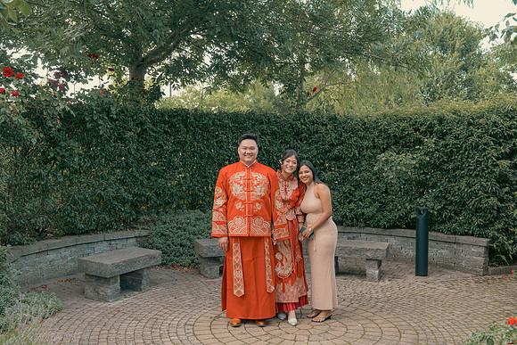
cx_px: 258
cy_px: 172
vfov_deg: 35.1
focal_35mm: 38
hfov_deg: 50.7
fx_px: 546
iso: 640
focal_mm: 38
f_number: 5.6
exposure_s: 1/160
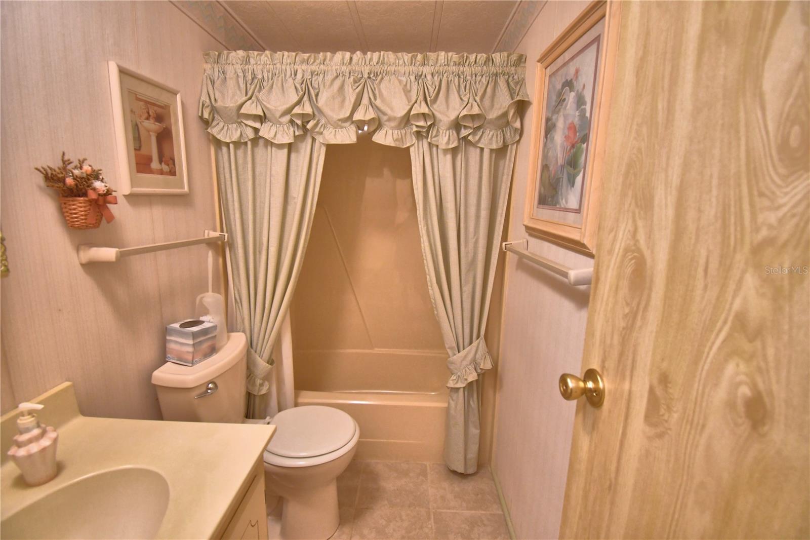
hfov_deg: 100.4
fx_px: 337
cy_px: 270
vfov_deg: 77.3
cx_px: 405
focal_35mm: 15
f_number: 4.5
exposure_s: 1/30
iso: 1250
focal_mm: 10
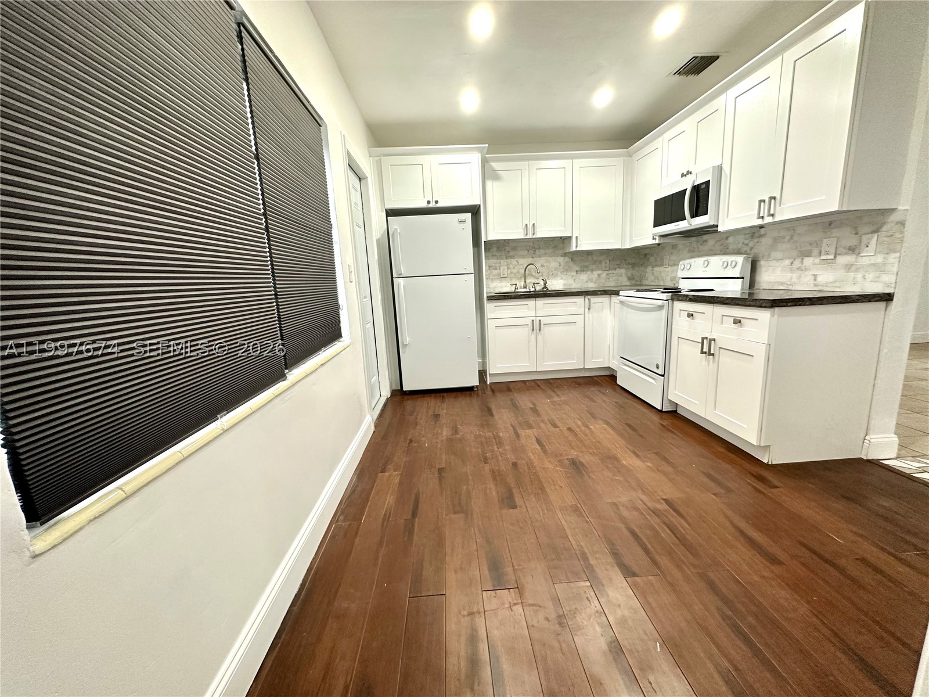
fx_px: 376
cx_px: 464
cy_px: 348
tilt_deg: -10.5
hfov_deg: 102.1
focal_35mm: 14
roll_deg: +2.6
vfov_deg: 85.7
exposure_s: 1/60
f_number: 2.2
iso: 160
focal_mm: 2.22
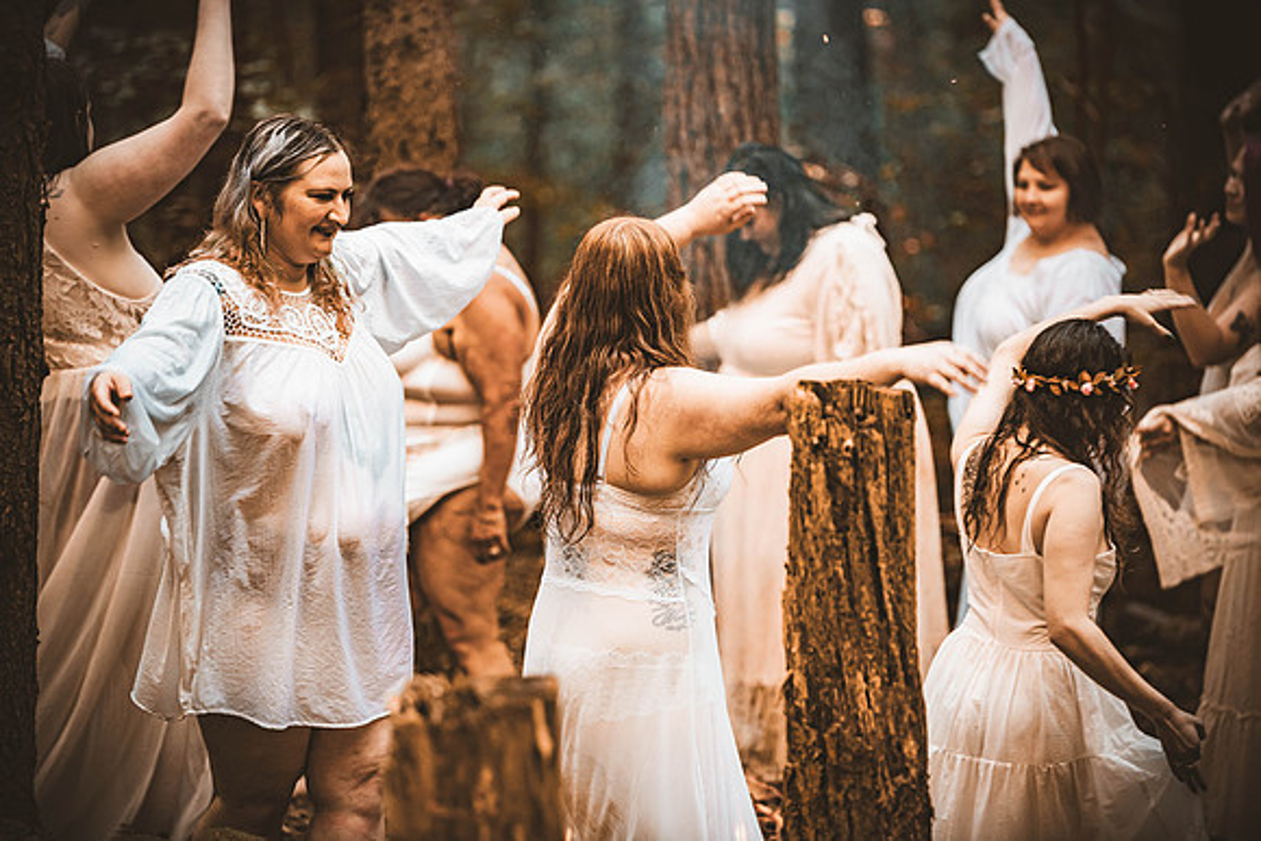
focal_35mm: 150
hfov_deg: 13.7
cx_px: 630
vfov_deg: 9.2
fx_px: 5255
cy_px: 420
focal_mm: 150
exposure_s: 1/160
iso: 1000
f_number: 2.8
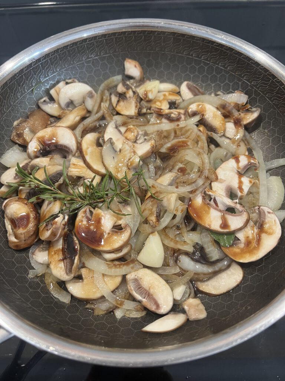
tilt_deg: -62.1
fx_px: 285
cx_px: 142
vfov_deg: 67.3
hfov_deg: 53.1
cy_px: 190
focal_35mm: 26
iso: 200
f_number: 1.5
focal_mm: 5.7
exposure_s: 1/60
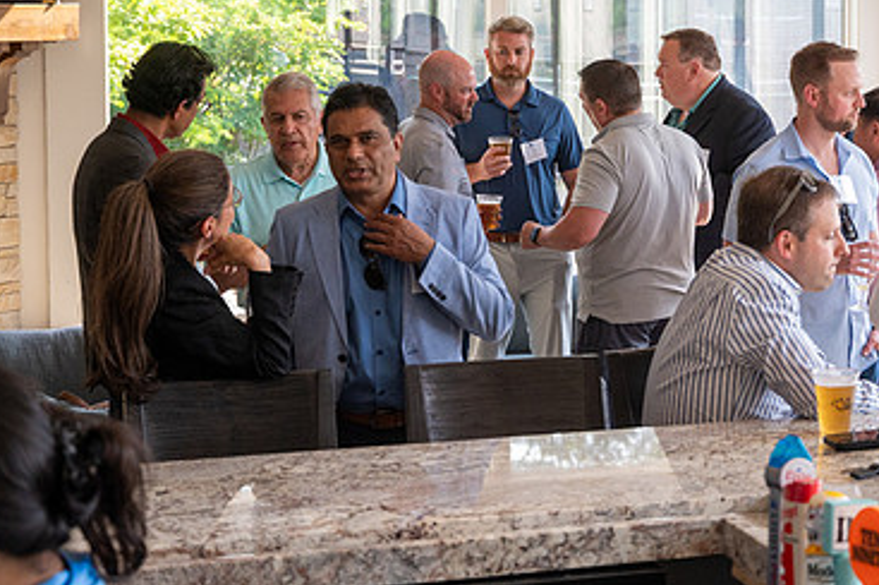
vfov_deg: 15.9
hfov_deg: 23.6
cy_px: 130
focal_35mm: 85
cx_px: 683
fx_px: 2074
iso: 1600
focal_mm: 51
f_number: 4
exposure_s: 1/800
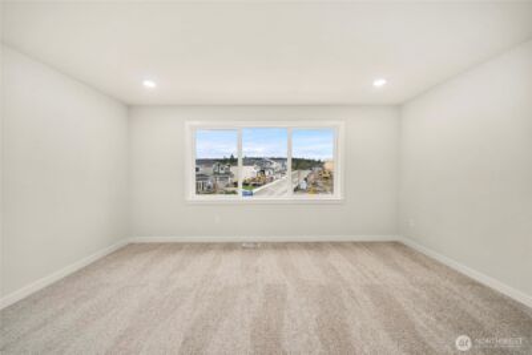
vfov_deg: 90.1
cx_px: 266
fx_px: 177
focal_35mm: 12
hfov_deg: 112.6
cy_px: 178
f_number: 6.3
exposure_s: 1/125
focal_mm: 12
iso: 80
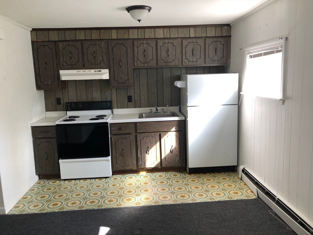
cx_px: 156
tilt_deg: -8.4
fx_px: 253
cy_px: 118
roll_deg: +0.5
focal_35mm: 28
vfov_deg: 49.7
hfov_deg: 63.4
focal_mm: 3.99
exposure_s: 1/40
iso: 25
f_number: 1.8
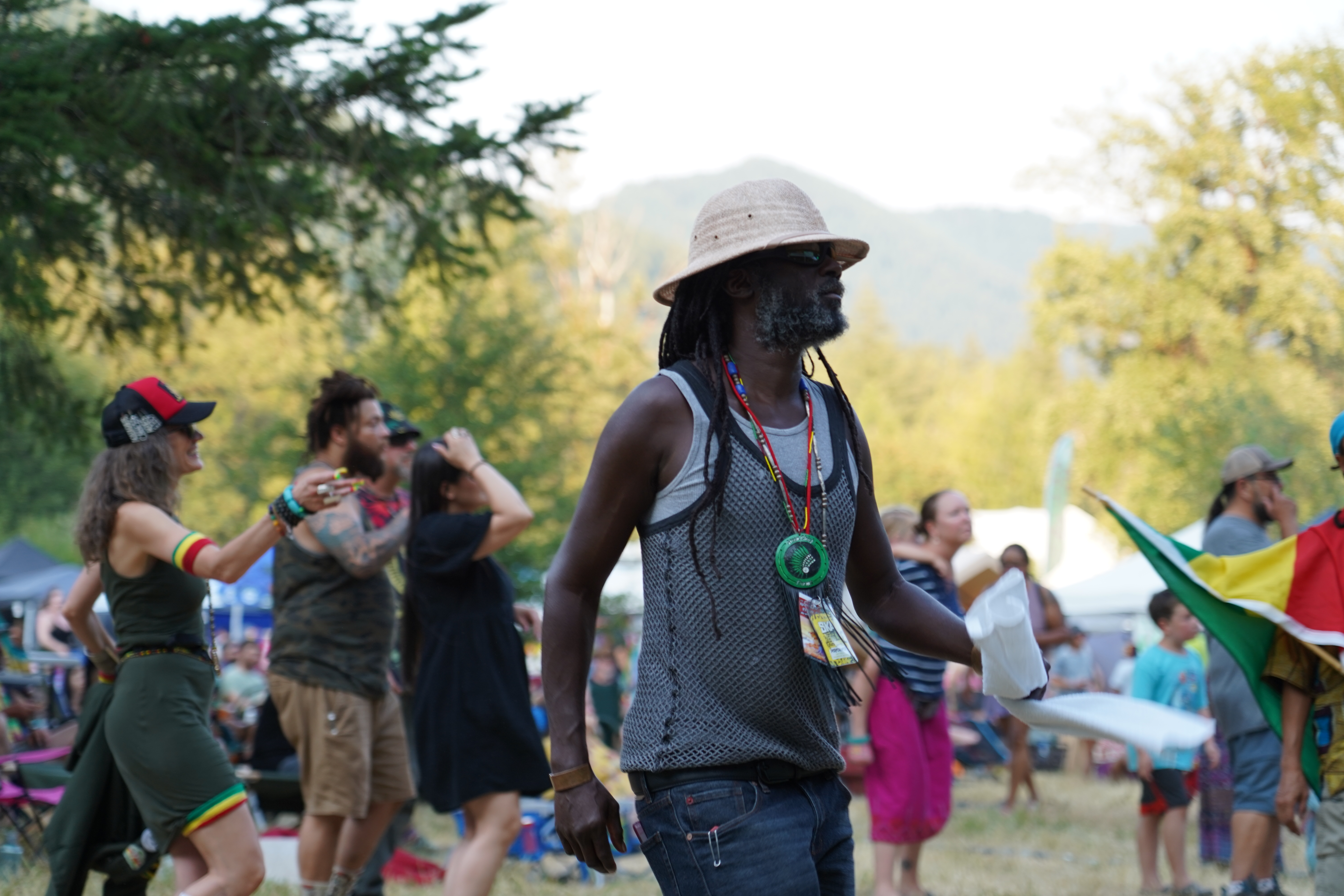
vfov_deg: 13.0
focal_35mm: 105
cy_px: 448
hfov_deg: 19.5
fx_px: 3920
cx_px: 672
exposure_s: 1/160
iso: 250
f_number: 4
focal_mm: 105
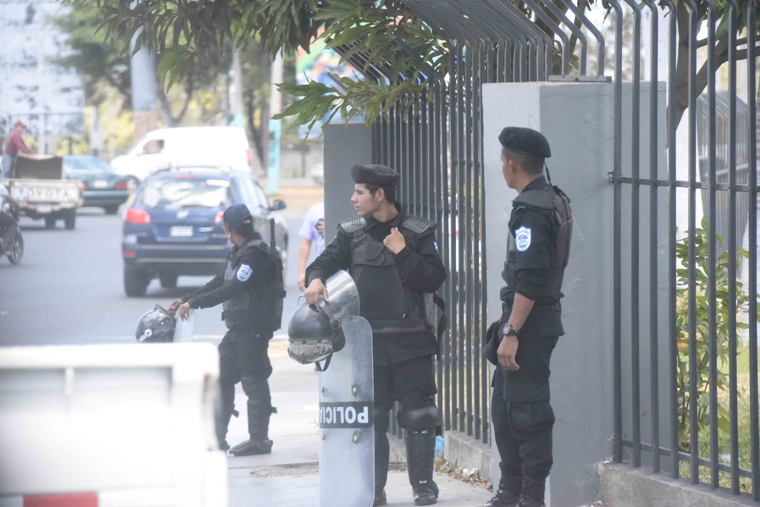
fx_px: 4118
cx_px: 380
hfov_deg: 10.5
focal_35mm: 195
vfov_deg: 7.0
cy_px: 254
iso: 11400
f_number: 8
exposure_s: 1/800
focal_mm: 195
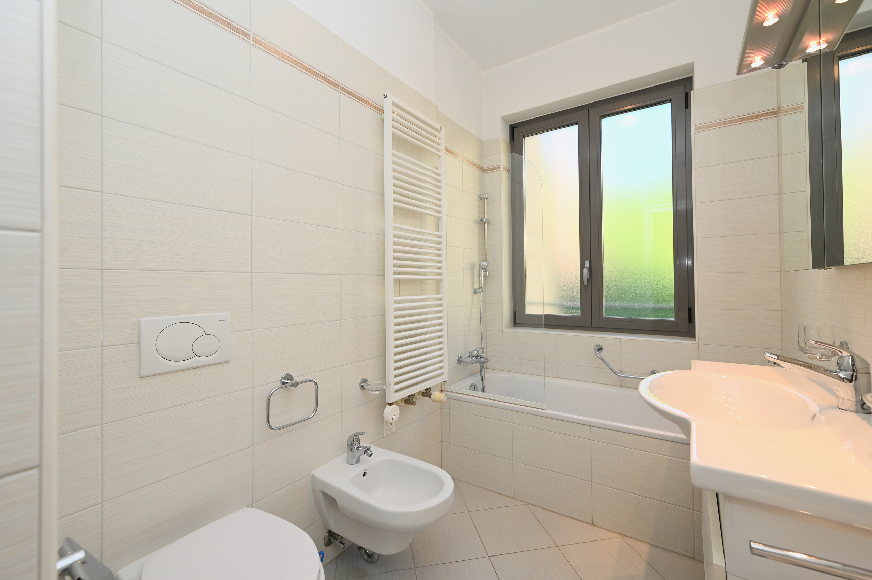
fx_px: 339
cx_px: 436
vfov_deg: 81.1
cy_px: 290
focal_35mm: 14
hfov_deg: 104.3
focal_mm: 14
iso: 200
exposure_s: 1/125
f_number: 5.6
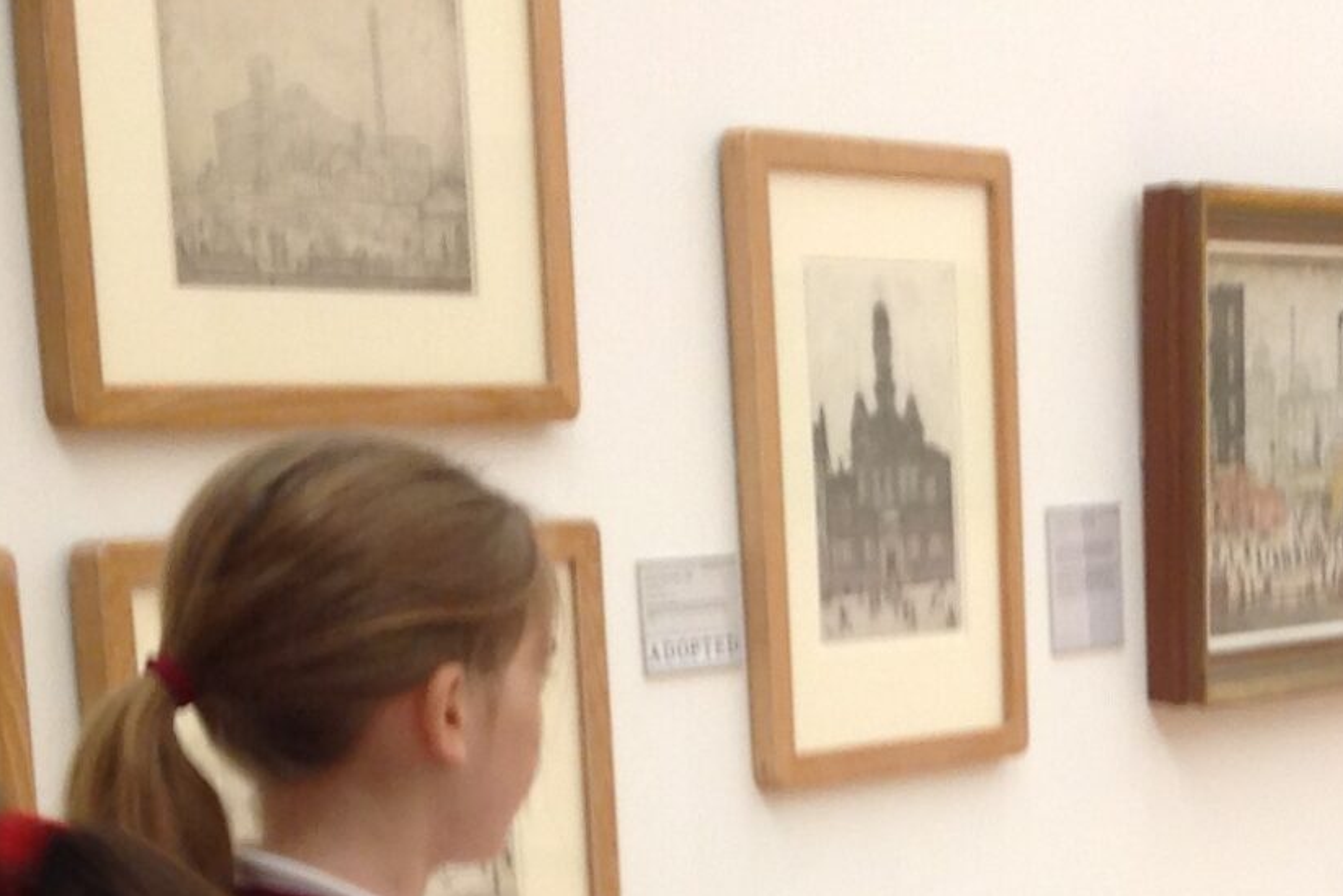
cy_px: 1364
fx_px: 4216
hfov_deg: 17.7
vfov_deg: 11.6
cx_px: 1351
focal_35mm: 113
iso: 64
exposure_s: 1/15
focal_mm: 4.28
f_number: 2.4
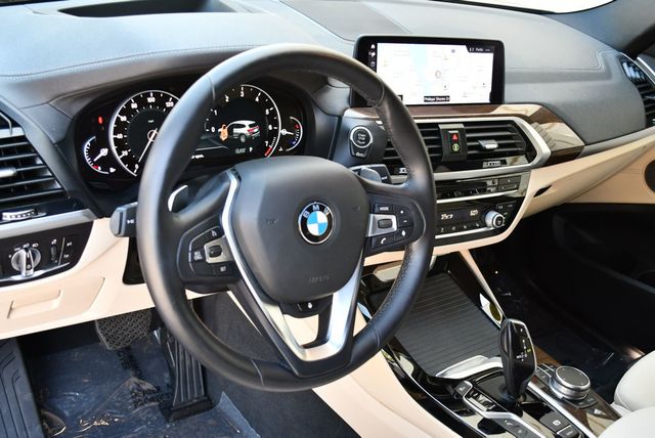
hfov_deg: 53.1
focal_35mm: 36
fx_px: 656
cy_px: 219
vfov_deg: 36.9
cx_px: 328
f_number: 3.5
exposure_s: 1/160
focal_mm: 18
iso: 800
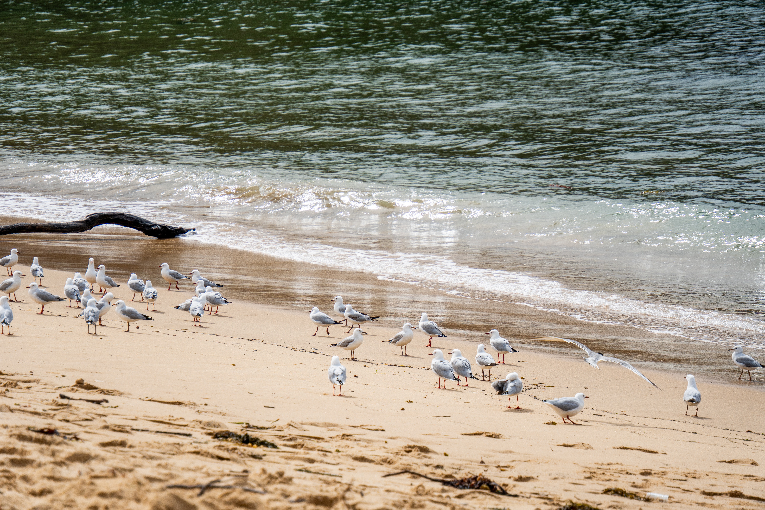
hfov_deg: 13.7
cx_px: 382
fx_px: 3187
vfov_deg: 9.1
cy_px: 255
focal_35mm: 150
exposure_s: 1/1000
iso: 100
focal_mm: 100
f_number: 5.6
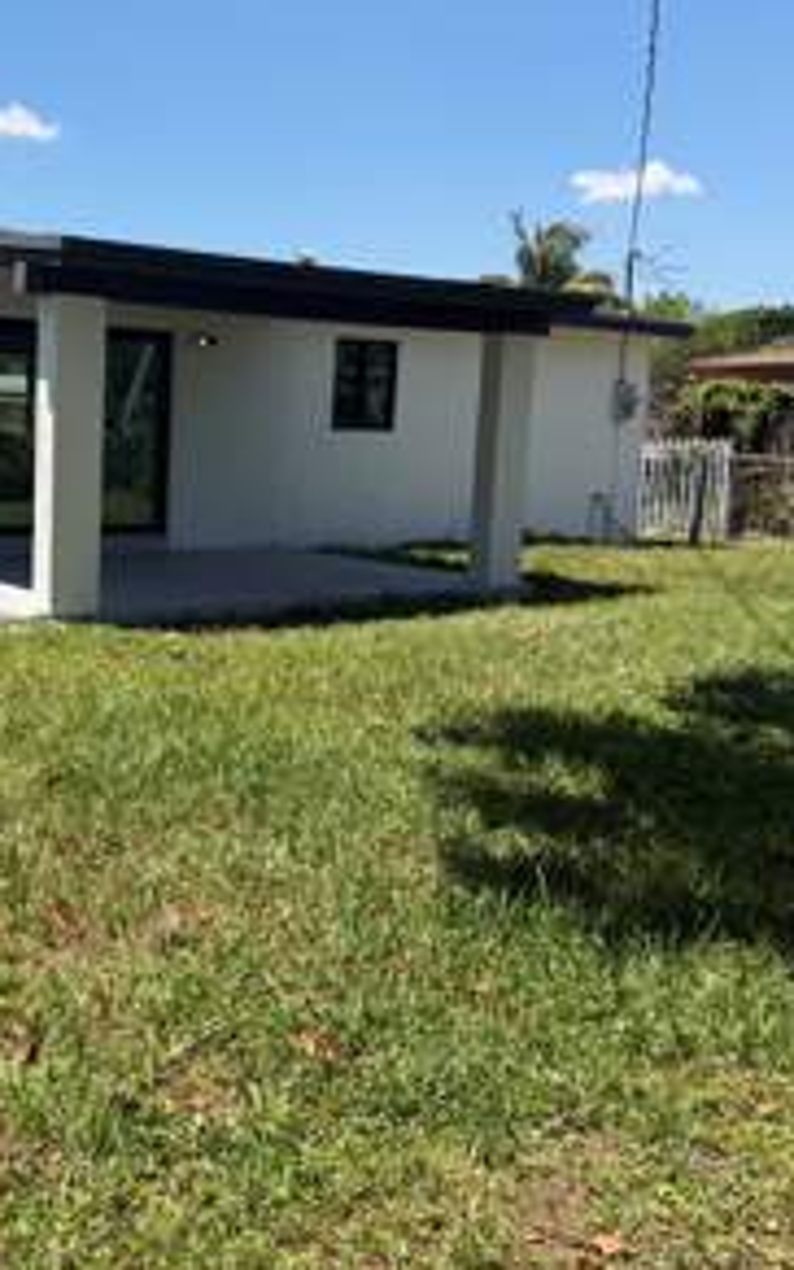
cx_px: 61
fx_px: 1453
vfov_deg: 47.1
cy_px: 572
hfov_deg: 29.2
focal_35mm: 42
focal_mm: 6.76
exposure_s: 1/3584
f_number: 1.78
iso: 80
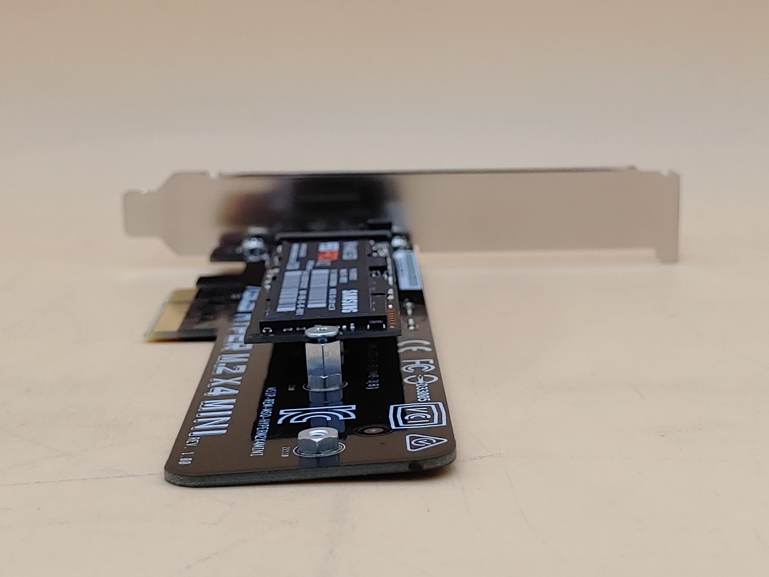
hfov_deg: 29.8
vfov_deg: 22.6
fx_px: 1444
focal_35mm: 65
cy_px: 288
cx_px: 384
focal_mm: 4.36
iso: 50
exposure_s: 1/152
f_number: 1.8
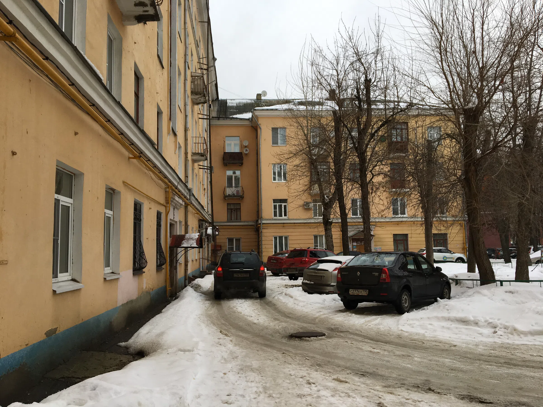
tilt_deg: +7.4
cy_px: 204
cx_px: 272
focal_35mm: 29
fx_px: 455
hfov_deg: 61.7
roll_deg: +1.3
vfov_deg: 48.2
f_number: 2.2
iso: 25
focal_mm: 4.15
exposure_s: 1/458
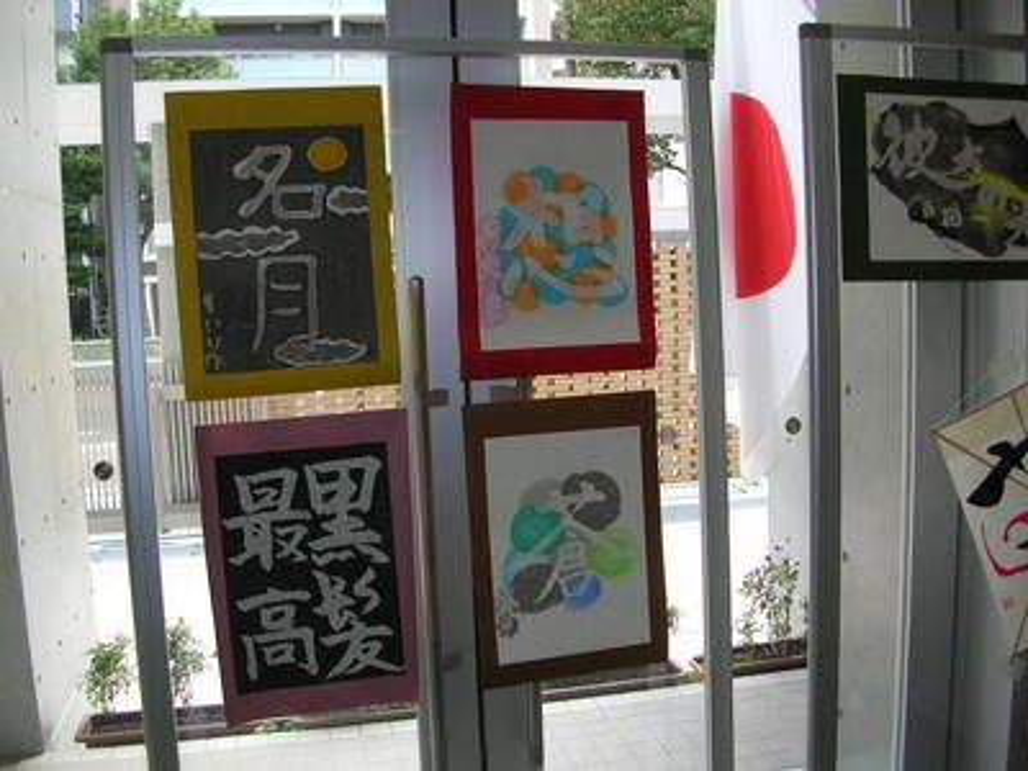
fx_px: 1039
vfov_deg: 40.7
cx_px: 514
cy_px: 386
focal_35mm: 35
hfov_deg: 52.6
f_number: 2.8
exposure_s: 1/36.5
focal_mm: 5.8
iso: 50
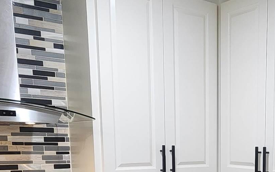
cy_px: 221
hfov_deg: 36.0
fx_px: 390
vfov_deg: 22.4
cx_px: 258
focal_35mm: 52
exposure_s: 1/60
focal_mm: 2.2
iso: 250
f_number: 2.2
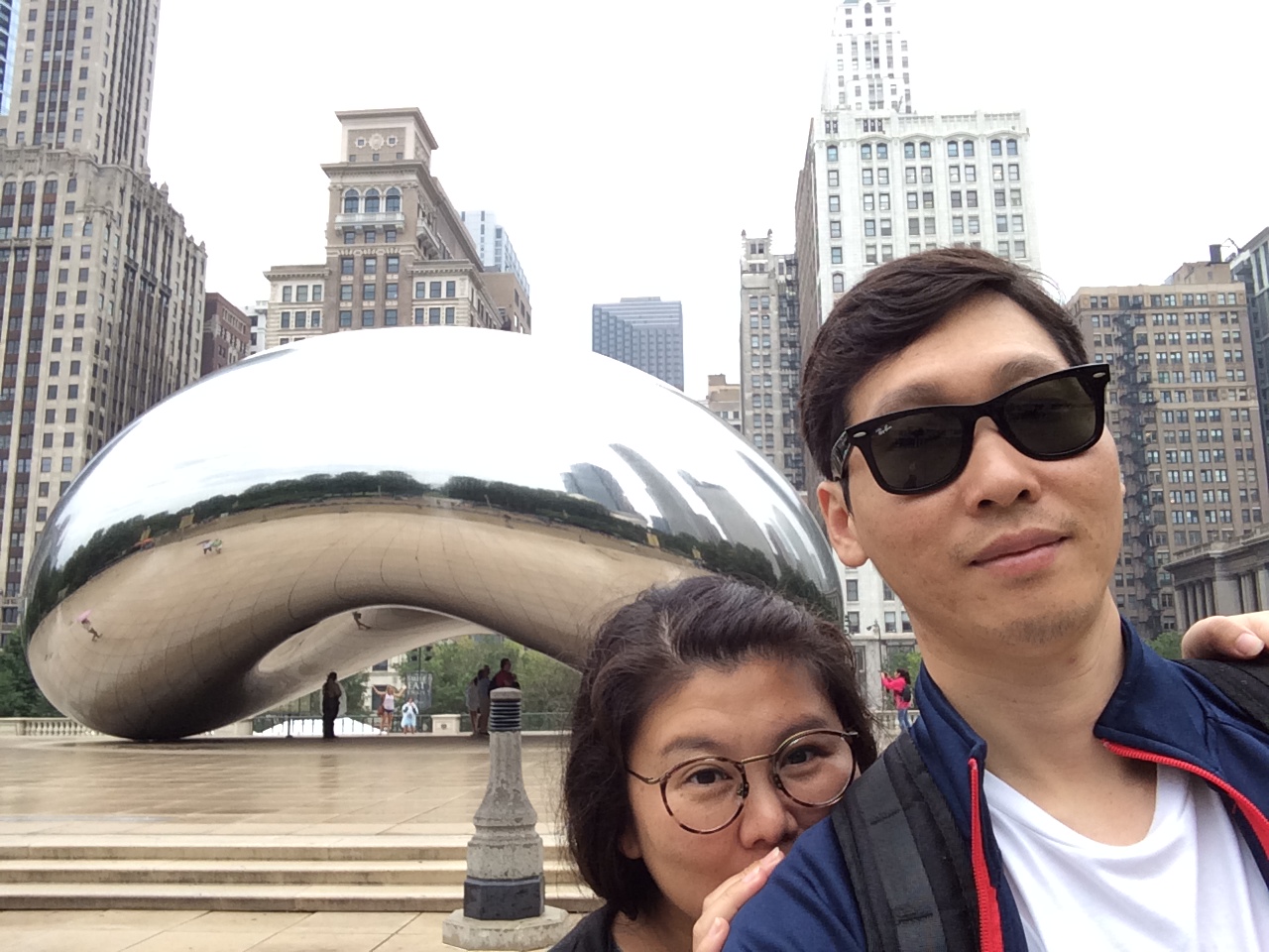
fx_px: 1210
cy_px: 476
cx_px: 634
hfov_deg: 55.4
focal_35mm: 33
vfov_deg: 42.9
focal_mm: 2.15
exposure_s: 1/194
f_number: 2.4
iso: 50
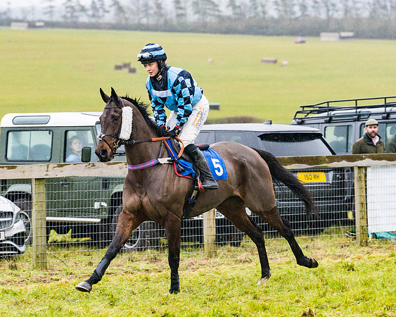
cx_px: 182
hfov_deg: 10.4
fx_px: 2179
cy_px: 166
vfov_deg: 8.3
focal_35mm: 186
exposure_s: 1/800
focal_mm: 135
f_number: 4
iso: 1600
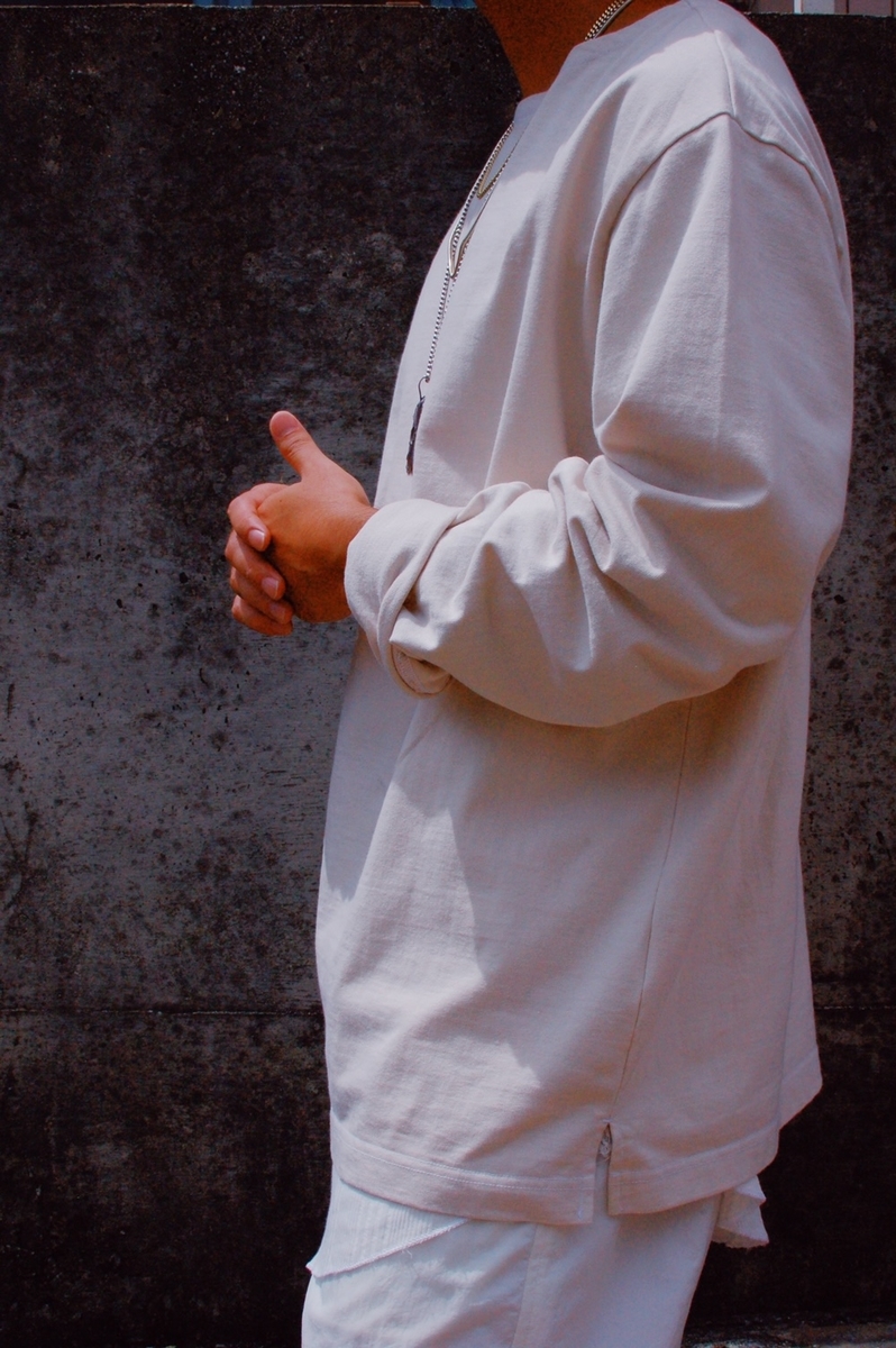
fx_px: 1963
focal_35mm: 52
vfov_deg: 37.9
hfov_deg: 25.7
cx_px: 448
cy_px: 674
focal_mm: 35
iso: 800
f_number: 16
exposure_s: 1/1000
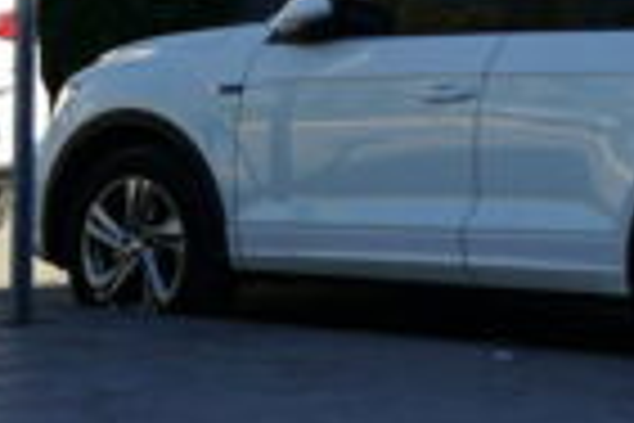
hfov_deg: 8.6
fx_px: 3839
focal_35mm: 218
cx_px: 1520
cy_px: -587
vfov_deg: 6.0
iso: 100
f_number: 8
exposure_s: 1/200
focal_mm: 30
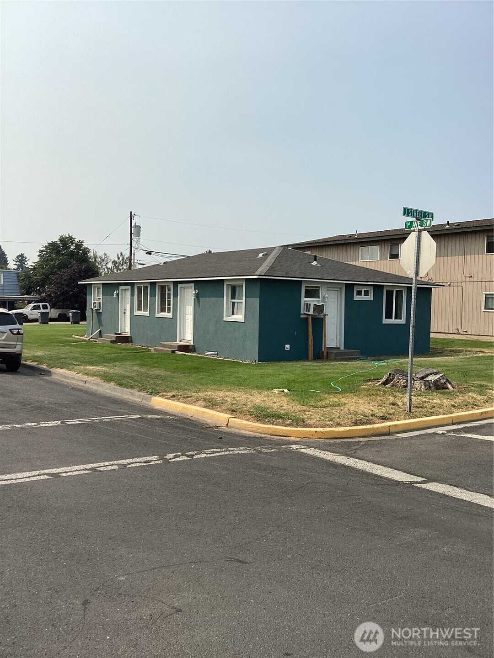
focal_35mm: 31
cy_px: 329
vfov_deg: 58.4
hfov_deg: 45.4
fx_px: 590
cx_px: 247
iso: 25
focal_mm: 3.3
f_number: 2.4
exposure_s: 1/1988
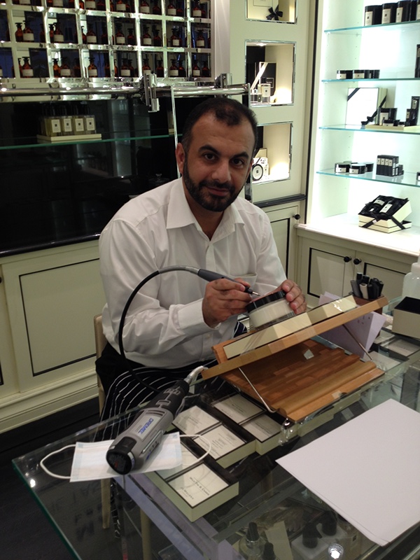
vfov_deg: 52.6
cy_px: 280
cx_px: 210
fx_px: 566
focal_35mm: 35
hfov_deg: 40.7
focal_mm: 4.28
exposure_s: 1/24
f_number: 2.4
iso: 64
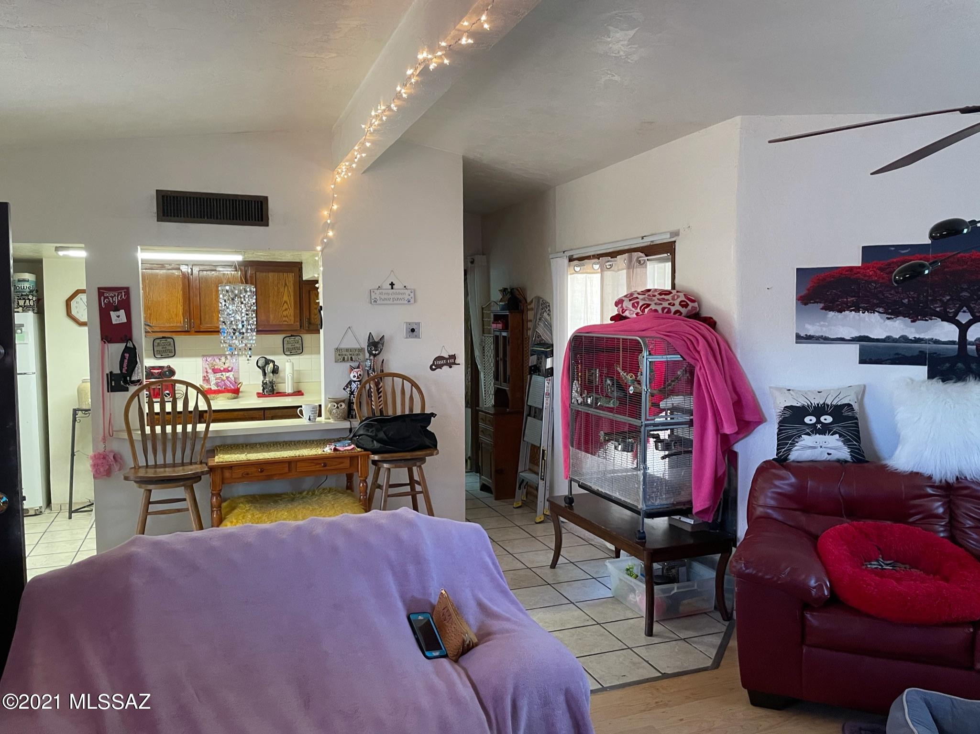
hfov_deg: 67.3
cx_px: 490
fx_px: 736
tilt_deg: -2.5
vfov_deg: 53.0
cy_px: 367
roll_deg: +0.7
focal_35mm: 26
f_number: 1.6
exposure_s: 1/60
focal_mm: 4.2
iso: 250
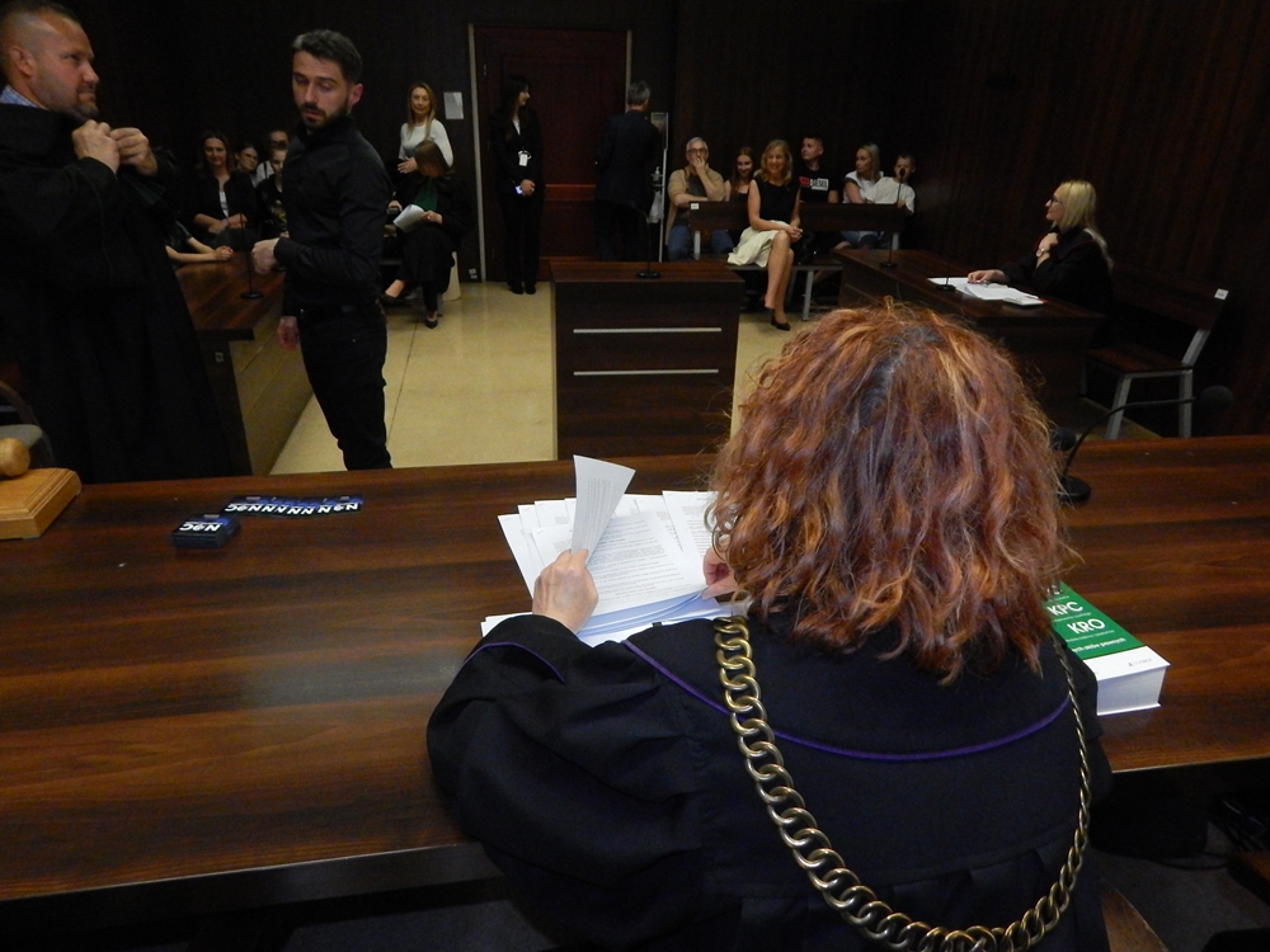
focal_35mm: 23
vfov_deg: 58.9
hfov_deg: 73.9
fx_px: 844
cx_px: 635
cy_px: 476
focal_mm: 4
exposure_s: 1/125
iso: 800
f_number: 3
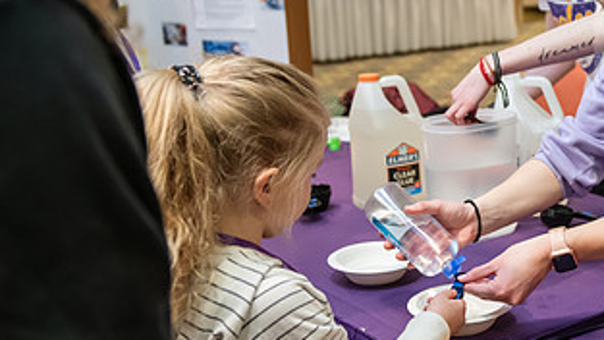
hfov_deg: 30.6
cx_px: 536
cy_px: 144
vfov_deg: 18.2
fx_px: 1057
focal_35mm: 66
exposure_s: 1/160
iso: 1600
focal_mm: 34
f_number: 3.2
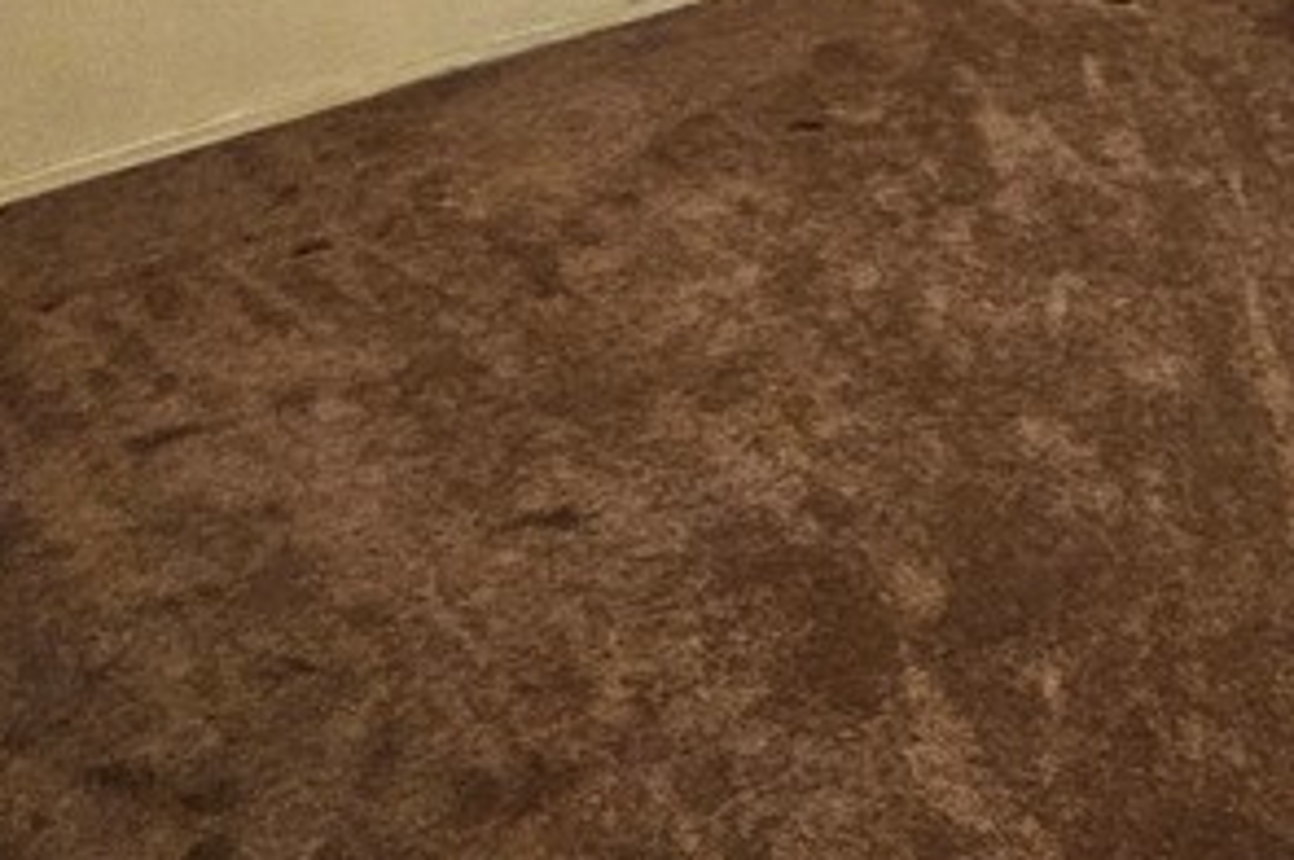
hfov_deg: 39.7
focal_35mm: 47
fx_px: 1687
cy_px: -474
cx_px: 1092
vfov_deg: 22.6
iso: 320
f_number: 2.2
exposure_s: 1/60
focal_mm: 2.2
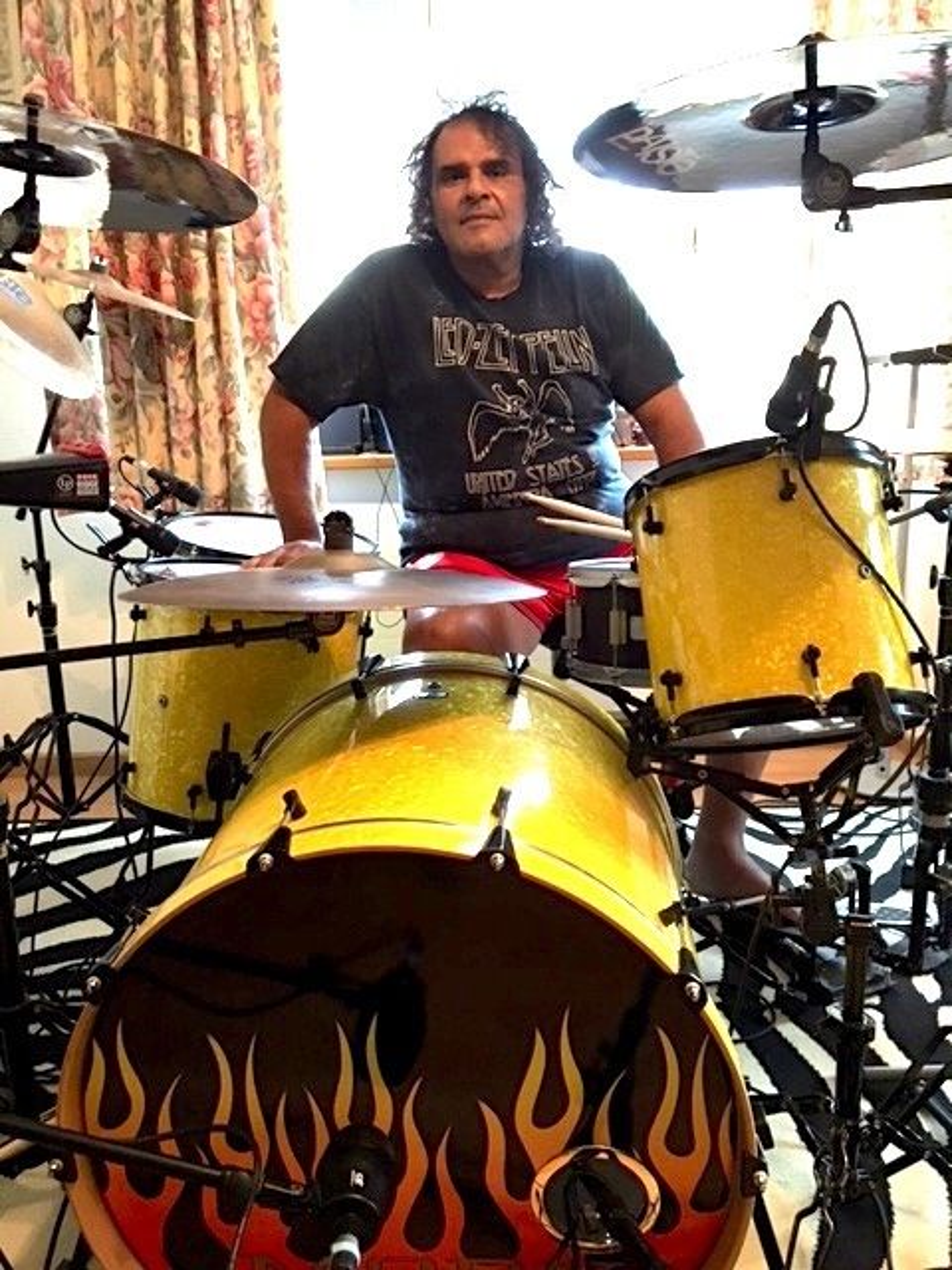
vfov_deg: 61.7
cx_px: 476
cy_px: 635
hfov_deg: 48.2
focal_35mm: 29
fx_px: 1063
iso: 200
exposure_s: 1/17
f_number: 2.2
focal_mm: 4.15
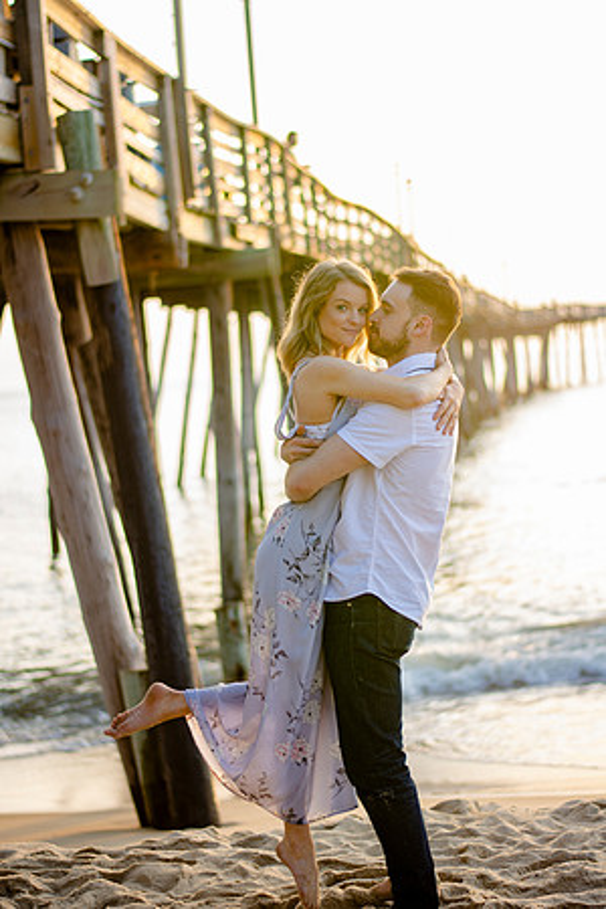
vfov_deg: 27.0
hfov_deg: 18.2
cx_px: 303
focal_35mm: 75
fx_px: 1894
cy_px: 454
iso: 100
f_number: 1.8
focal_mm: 50
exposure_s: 1/250
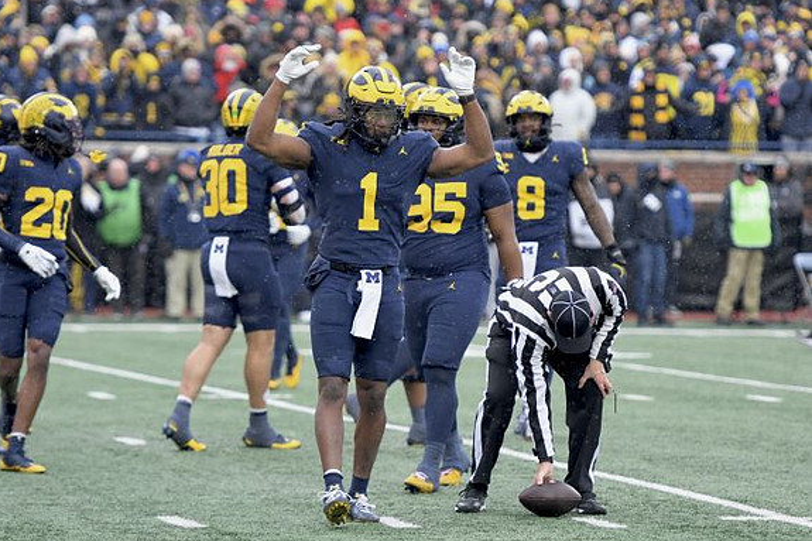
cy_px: 270
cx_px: 404
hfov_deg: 8.8
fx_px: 5276
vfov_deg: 5.9
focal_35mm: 234
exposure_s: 1/1000
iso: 800
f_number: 2.8
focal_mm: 155
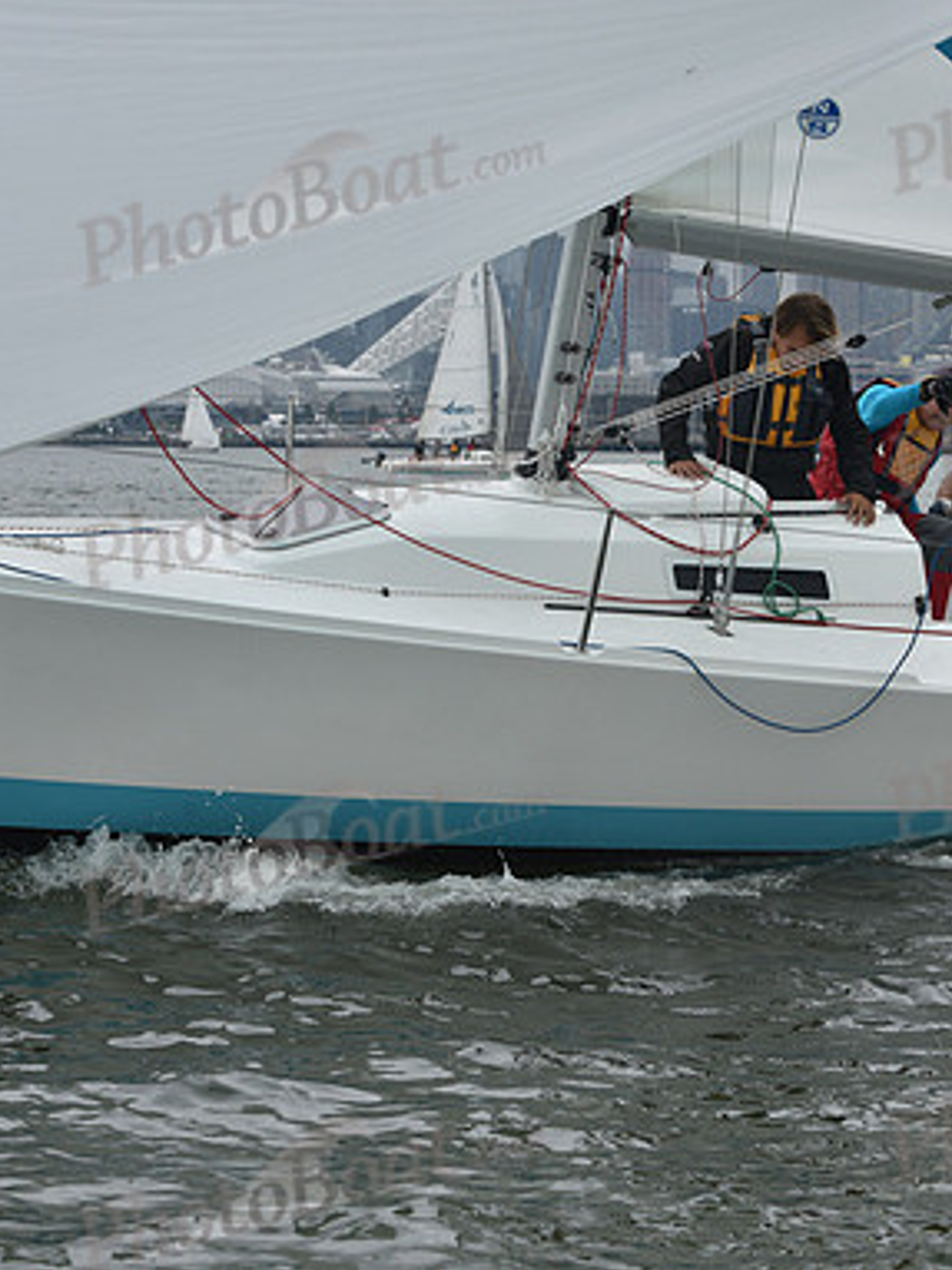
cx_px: 720
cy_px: 632
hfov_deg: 14.4
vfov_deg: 19.3
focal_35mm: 102
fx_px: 3742
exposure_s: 1/800
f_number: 9
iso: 400
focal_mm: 70
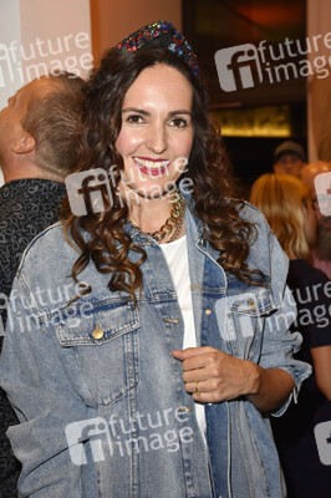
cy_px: 249
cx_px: 166
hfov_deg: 20.6
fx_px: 912
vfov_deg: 30.5
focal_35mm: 66
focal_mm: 66
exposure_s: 1/125
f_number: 6.3
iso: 640
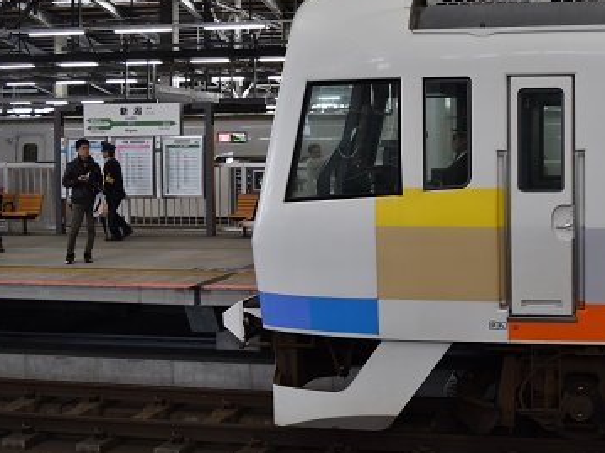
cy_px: 182
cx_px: 460
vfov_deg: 27.5
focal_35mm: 53
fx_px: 926
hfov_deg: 35.3
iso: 400
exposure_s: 1/100
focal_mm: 22
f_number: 5
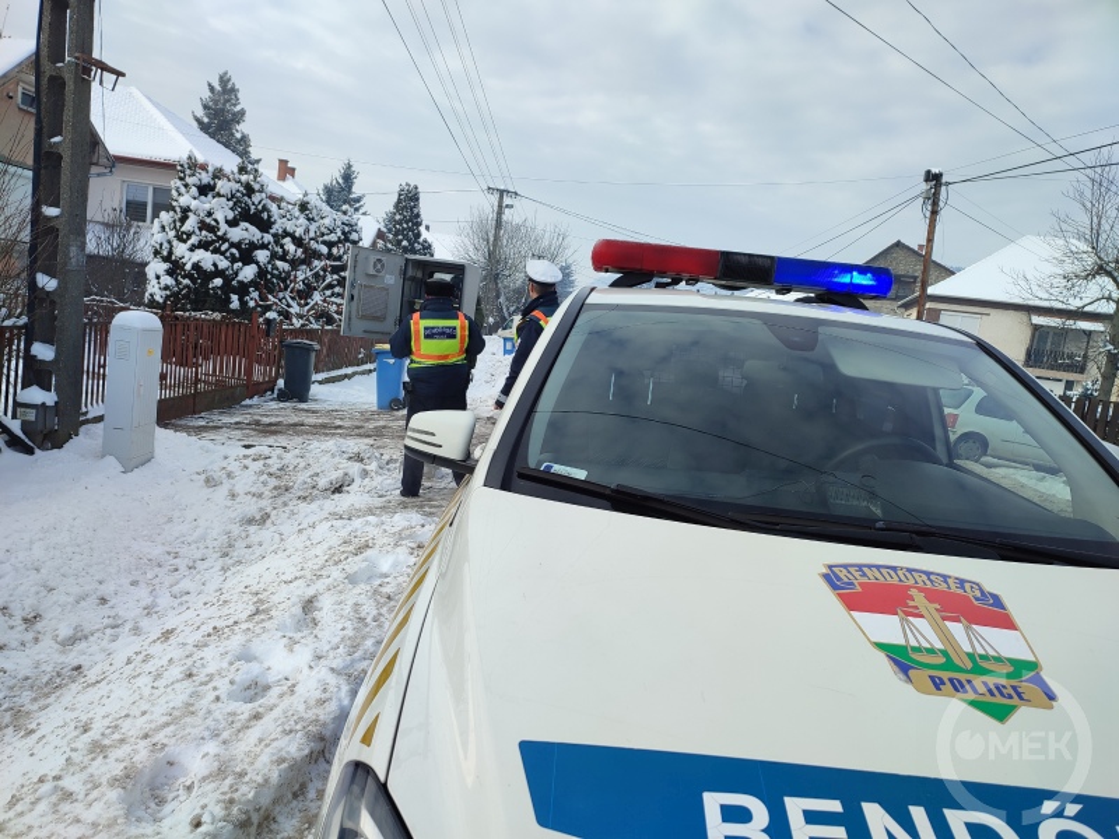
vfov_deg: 54.9
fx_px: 808
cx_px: 560
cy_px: 420
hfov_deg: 69.4
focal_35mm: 25
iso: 50
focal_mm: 6.04
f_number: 1.9
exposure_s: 1/302
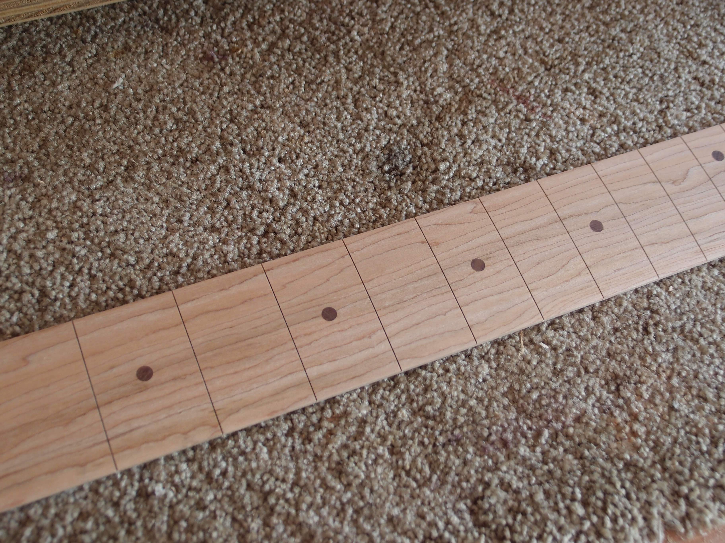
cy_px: 272
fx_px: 859
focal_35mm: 41
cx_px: 362
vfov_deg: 35.1
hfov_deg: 45.8
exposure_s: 1/80
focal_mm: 8.99
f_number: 2
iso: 100
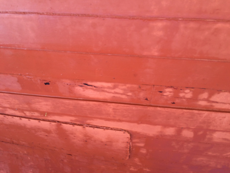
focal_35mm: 29
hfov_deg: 61.7
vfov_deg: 48.2
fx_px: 193
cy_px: 86
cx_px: 115
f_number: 2.2
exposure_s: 1/60
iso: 32
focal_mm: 4.15
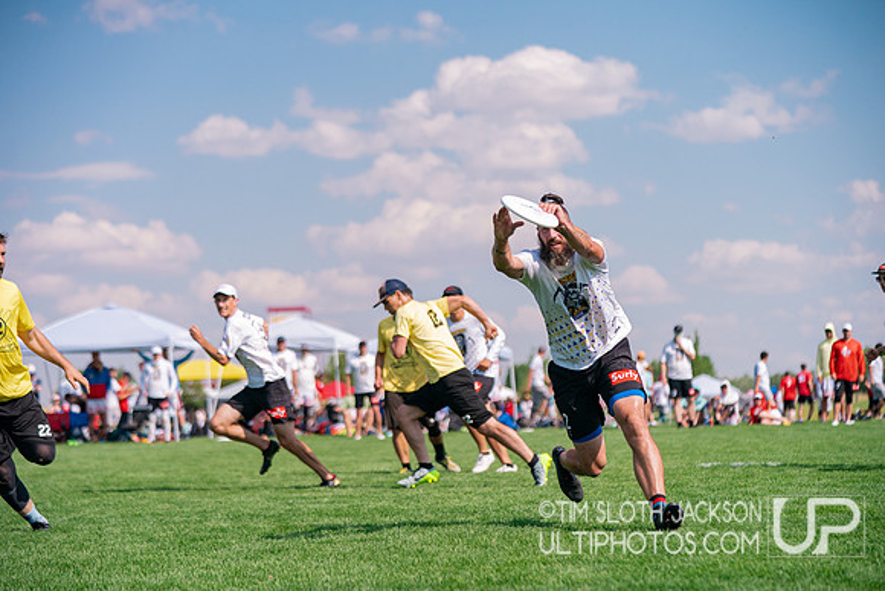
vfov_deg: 14.9
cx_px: 442
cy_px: 296
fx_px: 2262
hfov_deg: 22.1
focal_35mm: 92
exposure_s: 1/12800
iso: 640
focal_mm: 92
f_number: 2.8
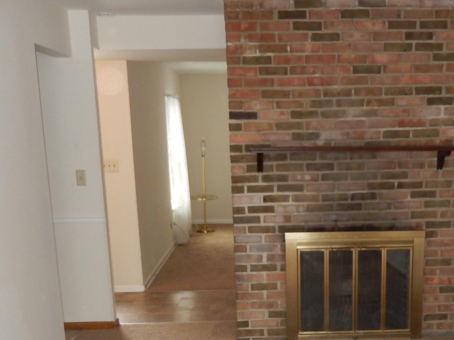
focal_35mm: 51
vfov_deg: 27.2
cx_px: 301
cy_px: 329
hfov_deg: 37.1
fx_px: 669
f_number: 3.4
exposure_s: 1/30
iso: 200
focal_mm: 4.5
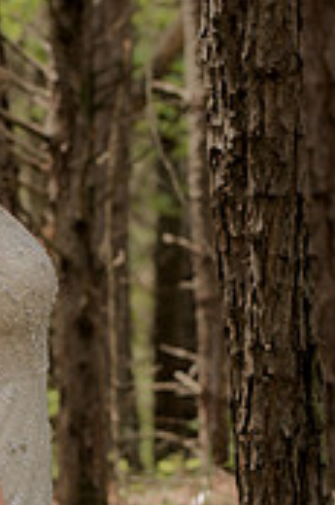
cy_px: 517
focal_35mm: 332
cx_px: -26
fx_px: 4643
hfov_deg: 4.1
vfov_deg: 6.2
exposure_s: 1/250
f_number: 3.2
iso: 200
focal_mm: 85
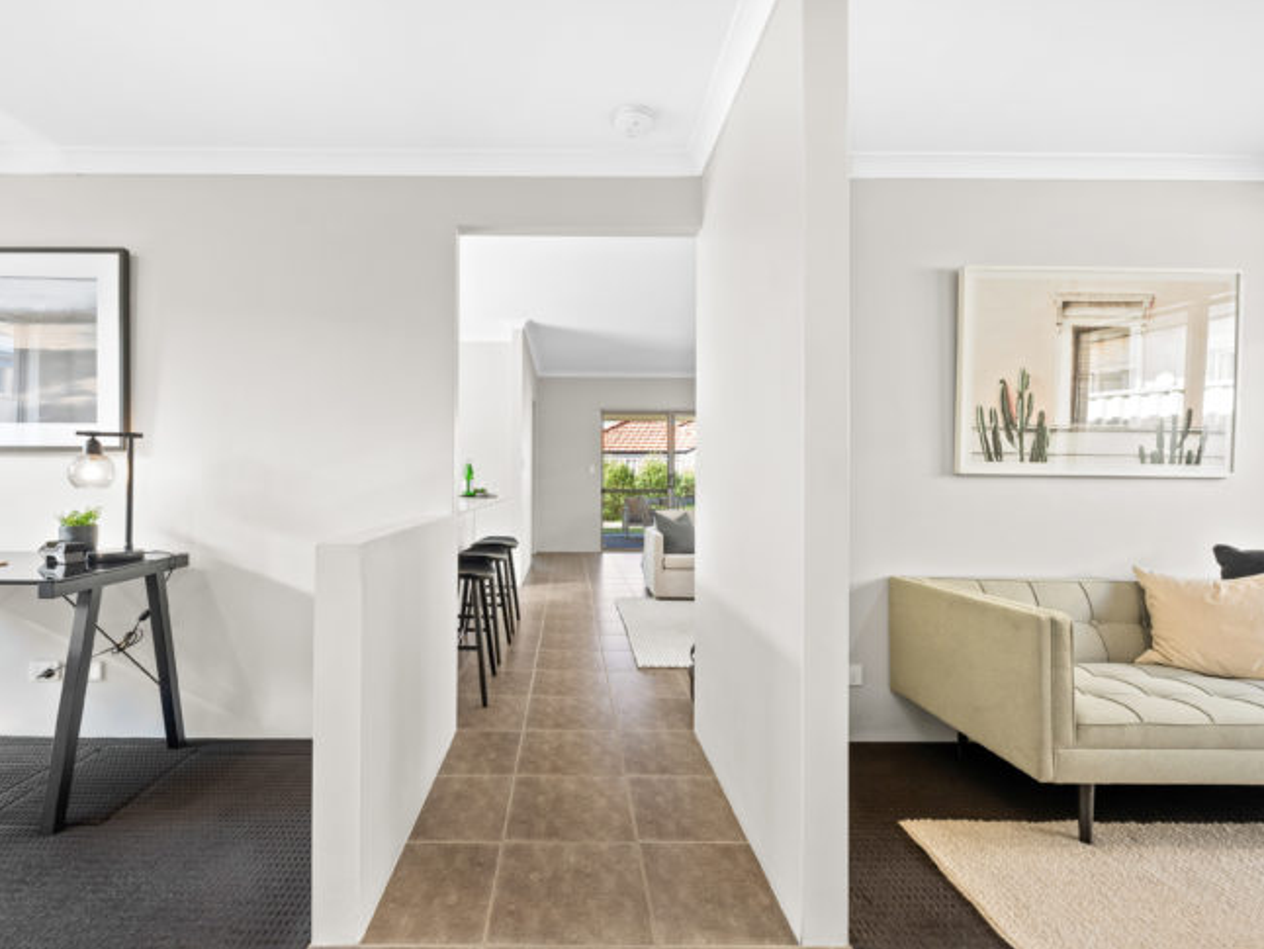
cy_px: 479
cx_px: 577
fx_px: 584
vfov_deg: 78.1
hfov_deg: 94.2
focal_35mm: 16
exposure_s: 1.3
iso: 100
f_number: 8
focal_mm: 14
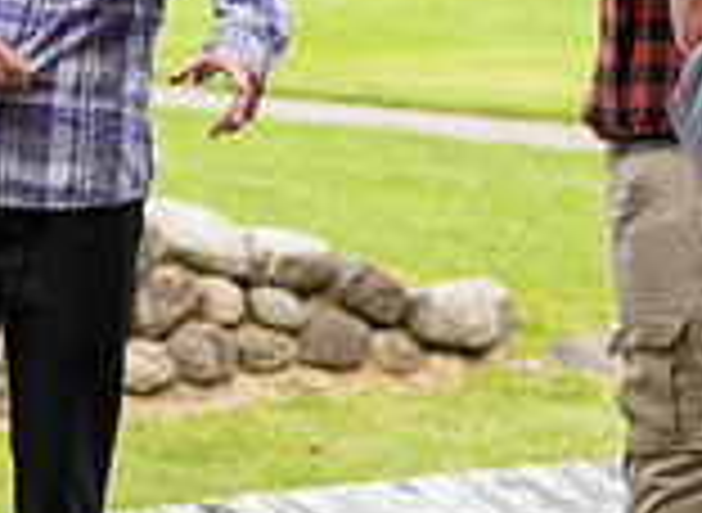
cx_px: 406
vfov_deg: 7.7
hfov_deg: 10.6
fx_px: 3798
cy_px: 194
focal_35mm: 189
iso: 400
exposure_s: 1/250
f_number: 4
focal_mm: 48
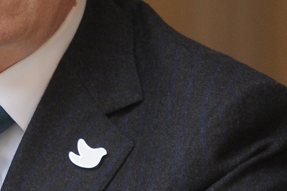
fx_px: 7014
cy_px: 52
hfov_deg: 2.3
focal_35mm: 881
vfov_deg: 1.6
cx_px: -36
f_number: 2.8
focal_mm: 145
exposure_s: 1/400
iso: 640
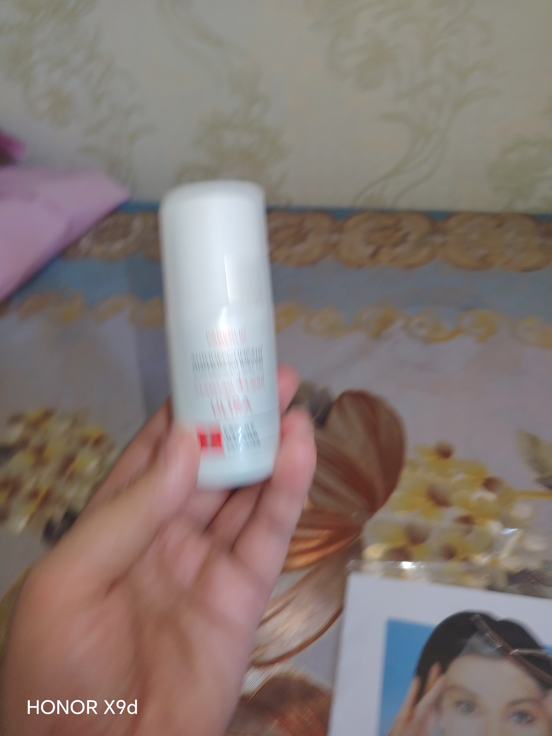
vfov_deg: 71.6
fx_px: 510
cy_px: 368
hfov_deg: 56.8
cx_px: 276
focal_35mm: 24
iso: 719
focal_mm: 5.25
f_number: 1.75
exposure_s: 1/50
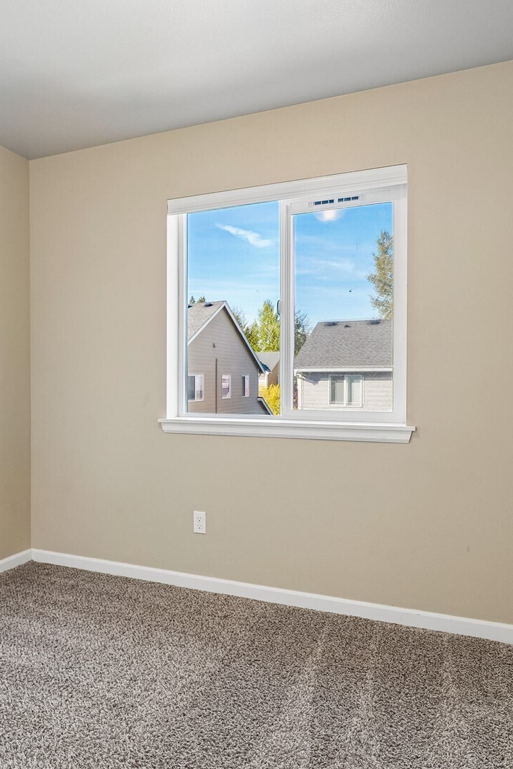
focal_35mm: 25
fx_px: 534
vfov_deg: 71.5
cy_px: 393
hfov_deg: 50.2
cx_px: 162
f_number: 8
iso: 1600
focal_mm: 16
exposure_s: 1/80
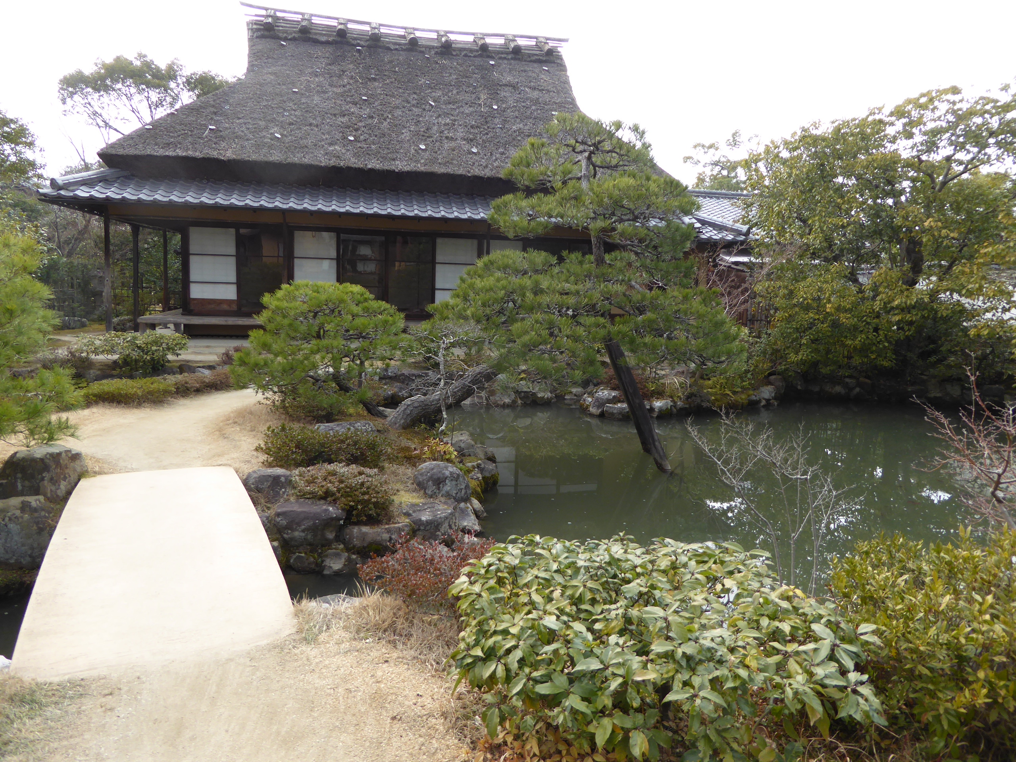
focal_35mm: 25
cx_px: 508
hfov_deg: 69.4
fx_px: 734
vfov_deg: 54.9
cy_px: 381
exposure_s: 1/100
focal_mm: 4.3
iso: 100
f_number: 3.3
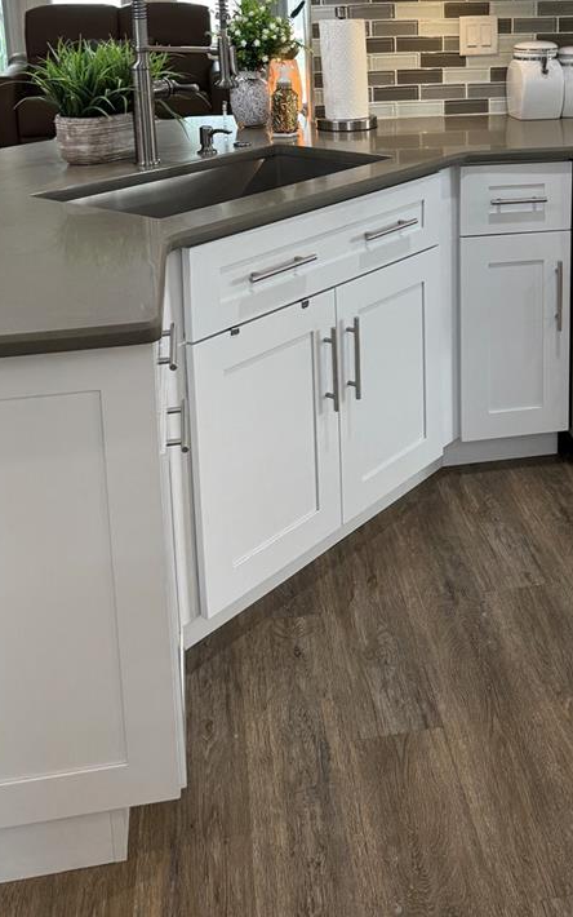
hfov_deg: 29.3
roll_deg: +1.4
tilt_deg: -12.1
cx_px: 441
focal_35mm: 43
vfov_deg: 44.2
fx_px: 1074
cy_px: 194
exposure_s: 1/120
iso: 200
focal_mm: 6.76
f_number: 1.78
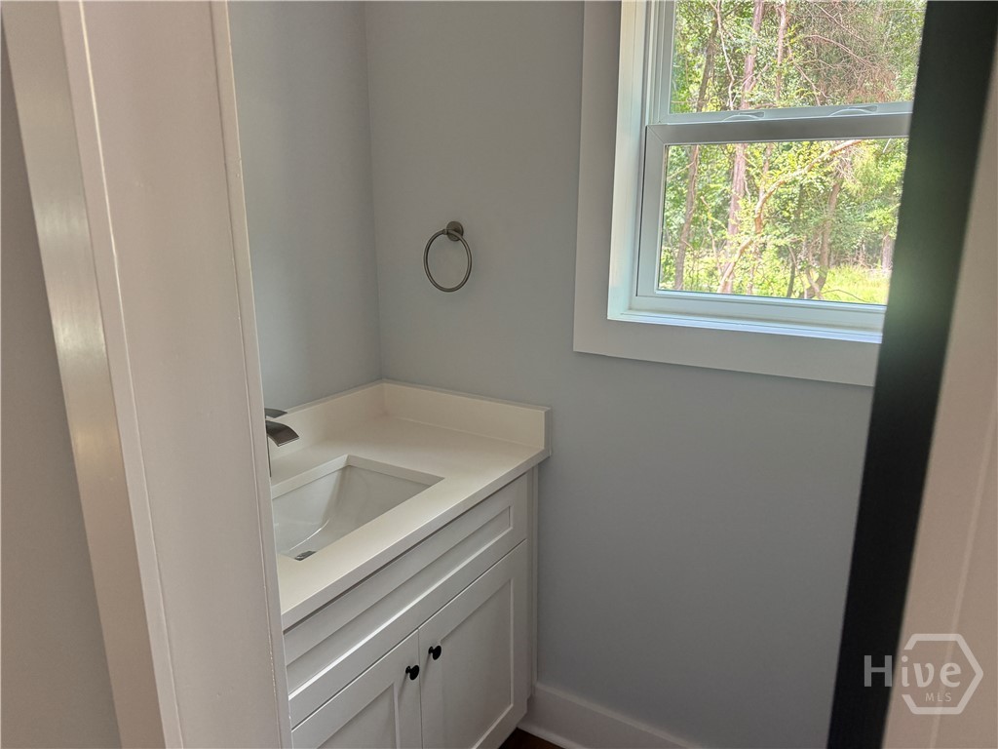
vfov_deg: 56.8
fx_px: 692
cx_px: 499
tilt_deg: -13.3
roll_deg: +2.2
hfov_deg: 71.6
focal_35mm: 24
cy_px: 374
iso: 200
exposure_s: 1/83
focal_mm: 6.76
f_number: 1.78
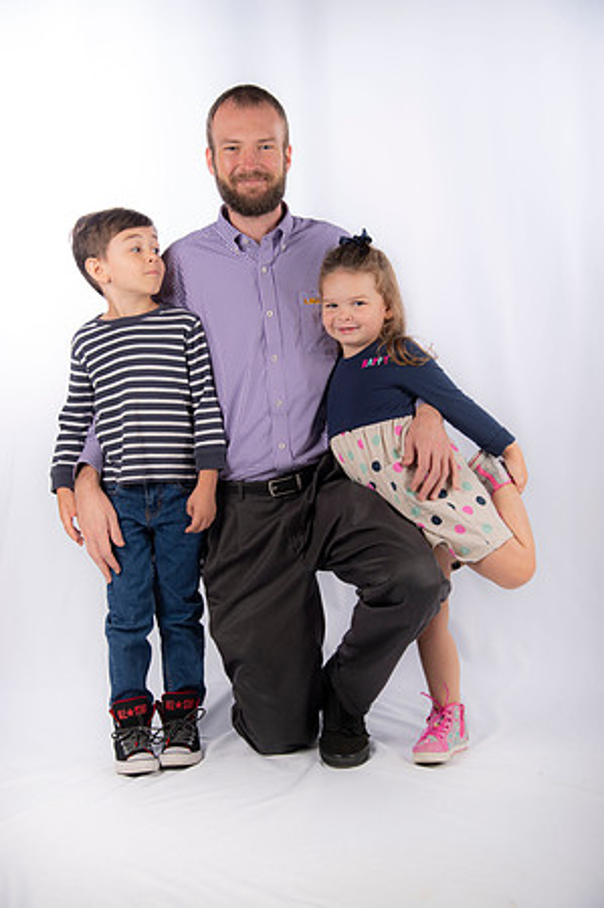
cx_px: 302
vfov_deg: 39.6
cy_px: 454
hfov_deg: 26.9
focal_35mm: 50
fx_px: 1261
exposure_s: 1/200
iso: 100
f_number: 5.6
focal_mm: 50
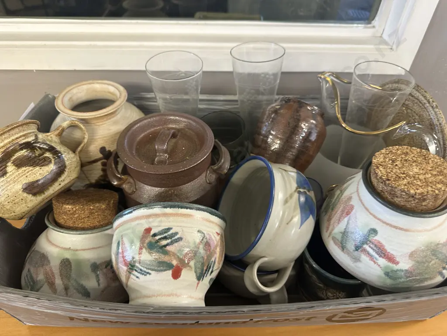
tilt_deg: -42.0
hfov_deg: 71.6
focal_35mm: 24
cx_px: 224
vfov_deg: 56.8
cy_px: 168
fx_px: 310
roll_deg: -1.1
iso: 200
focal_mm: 6.86
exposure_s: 1/50
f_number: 1.78
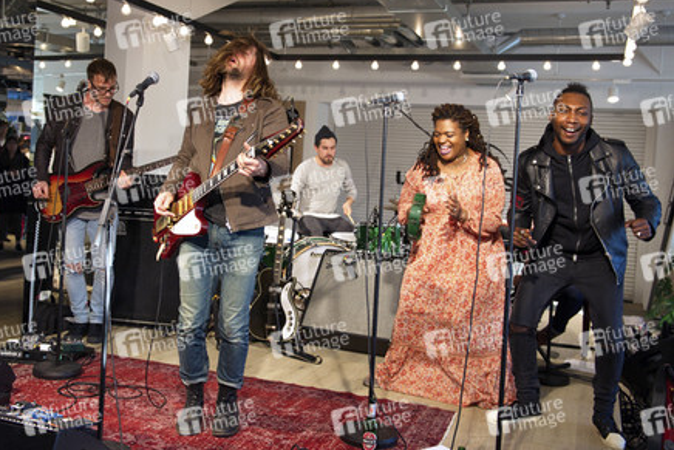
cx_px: 329
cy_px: 224
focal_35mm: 33
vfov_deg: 40.0
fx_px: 618
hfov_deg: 57.2
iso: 1600
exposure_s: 1/200
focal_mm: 32
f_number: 3.5
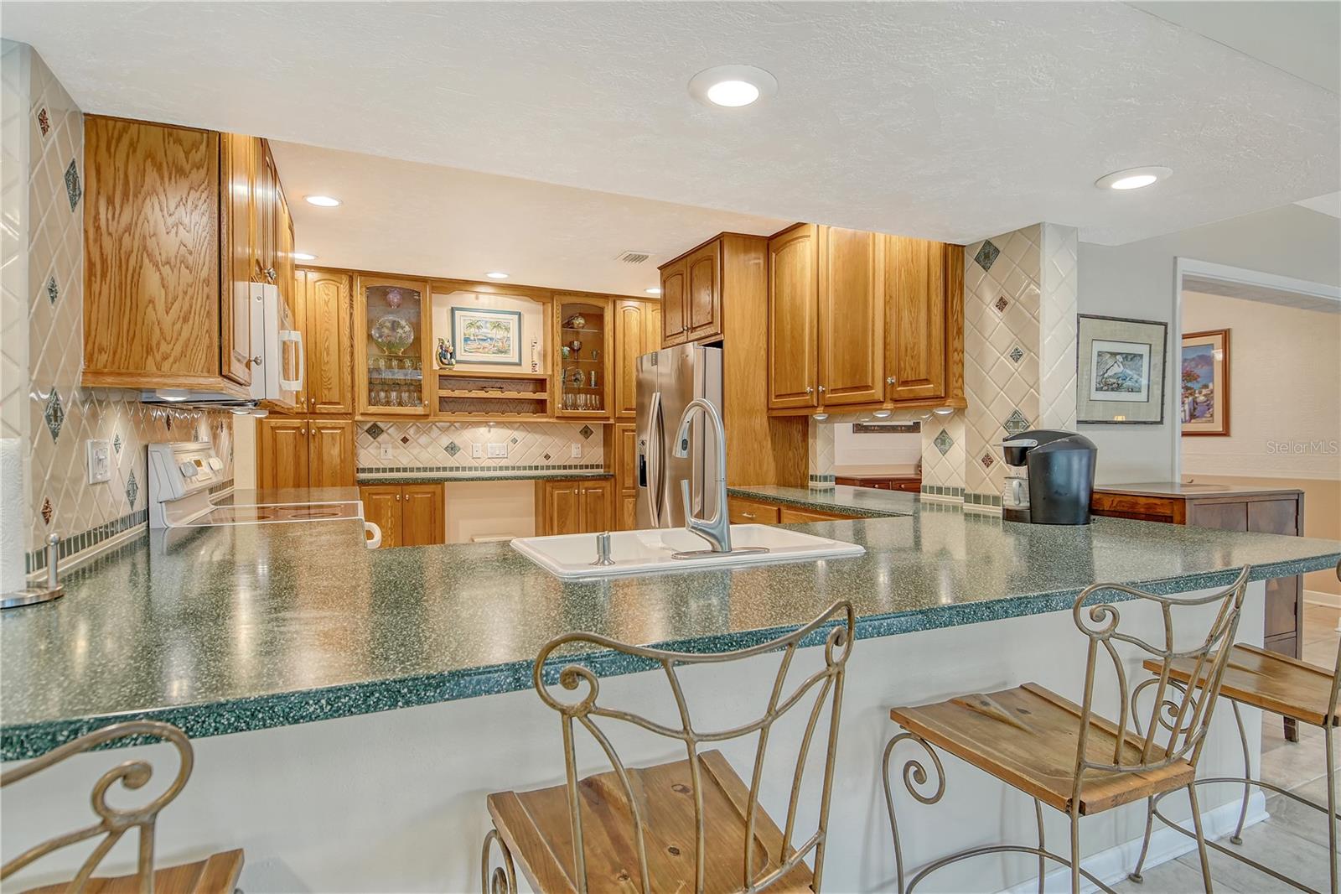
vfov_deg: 67.4
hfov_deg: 90.0
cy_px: 447
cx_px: 670
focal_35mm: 18
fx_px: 670
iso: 640
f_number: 7.1
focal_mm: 12
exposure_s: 1/320
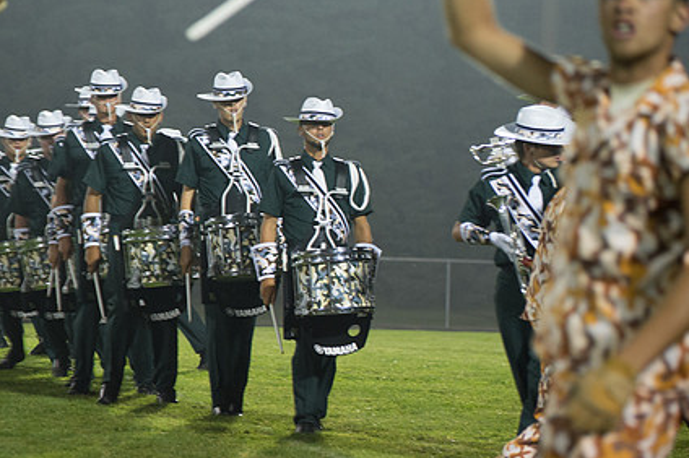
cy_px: 211
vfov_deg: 6.3
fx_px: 4169
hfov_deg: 9.4
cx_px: 224
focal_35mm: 218
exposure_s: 1/160
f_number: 4.8
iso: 3200
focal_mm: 145
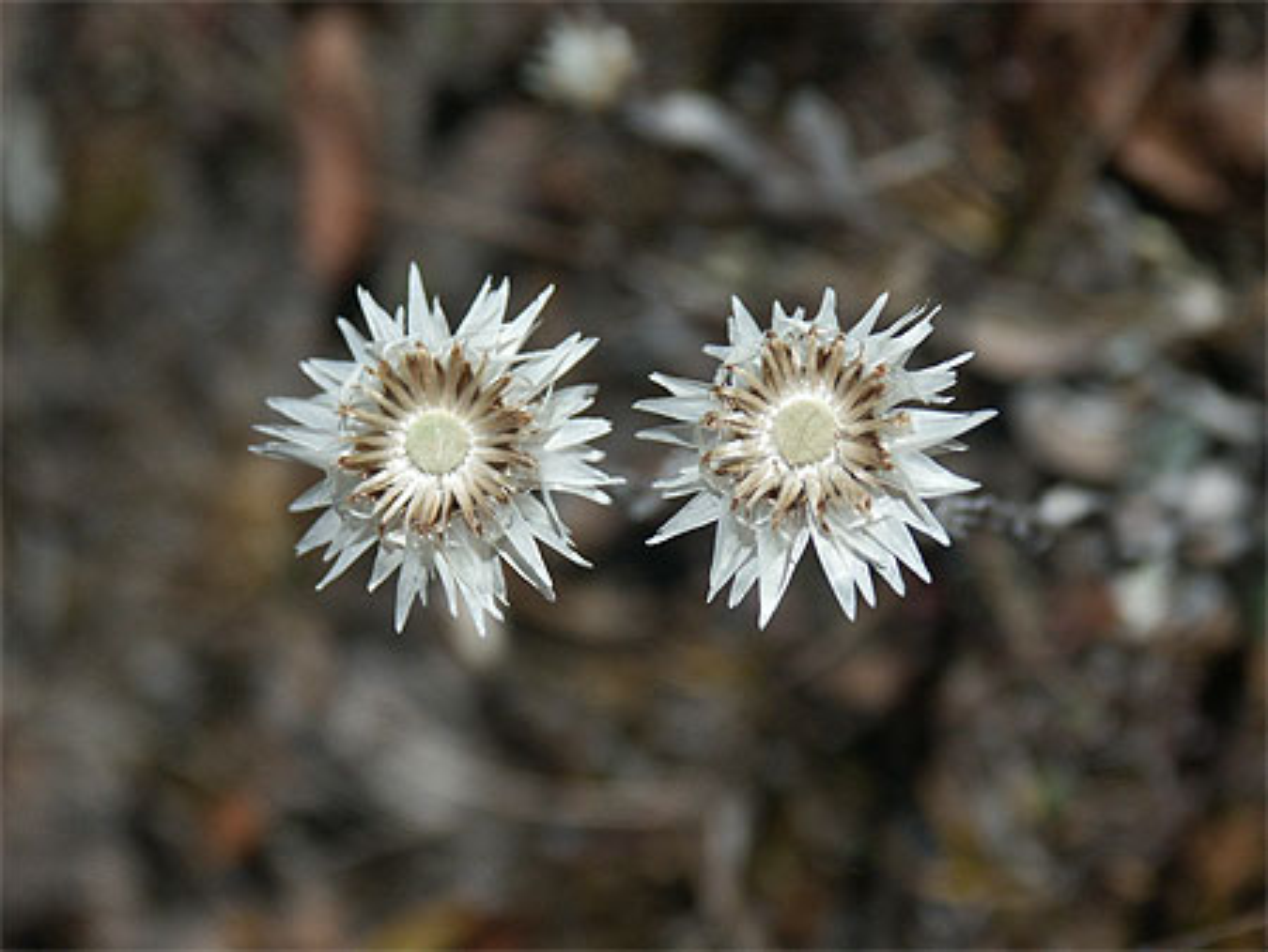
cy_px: 476
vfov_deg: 7.5
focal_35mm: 199
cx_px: 634
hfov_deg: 9.9
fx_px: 7293
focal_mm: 50.48
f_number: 3.5
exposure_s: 1/750
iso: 100
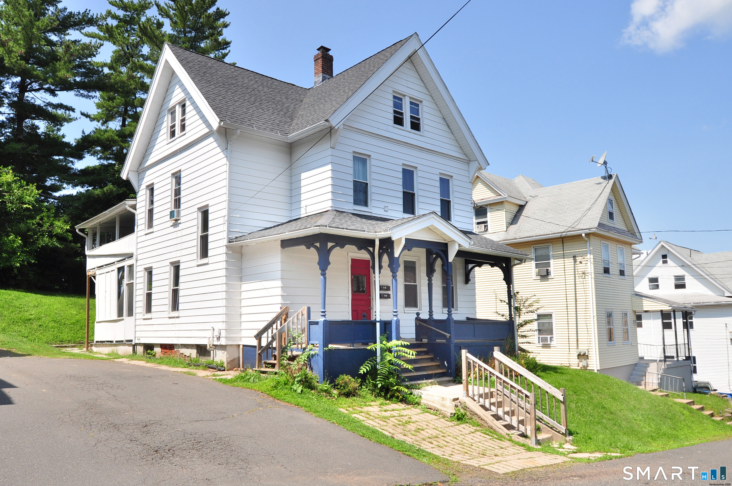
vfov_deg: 53.0
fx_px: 487
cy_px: 243
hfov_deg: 73.8
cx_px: 366
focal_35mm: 24
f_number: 7.1
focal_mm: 16
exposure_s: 1/400
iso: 200
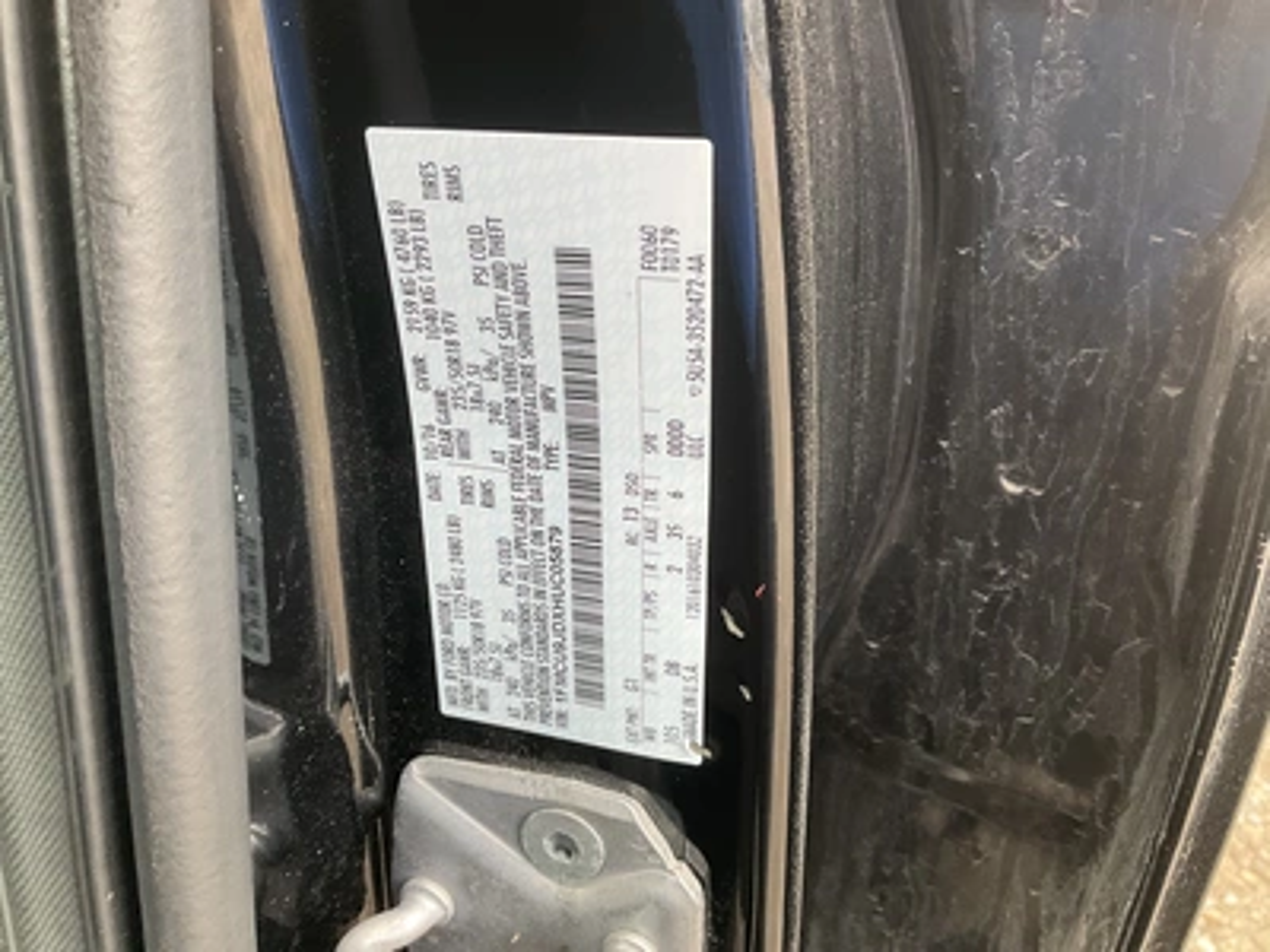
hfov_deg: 61.7
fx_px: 1064
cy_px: 476
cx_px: 635
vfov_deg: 48.2
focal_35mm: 29
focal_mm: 3
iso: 64
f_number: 1.8
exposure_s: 1/71
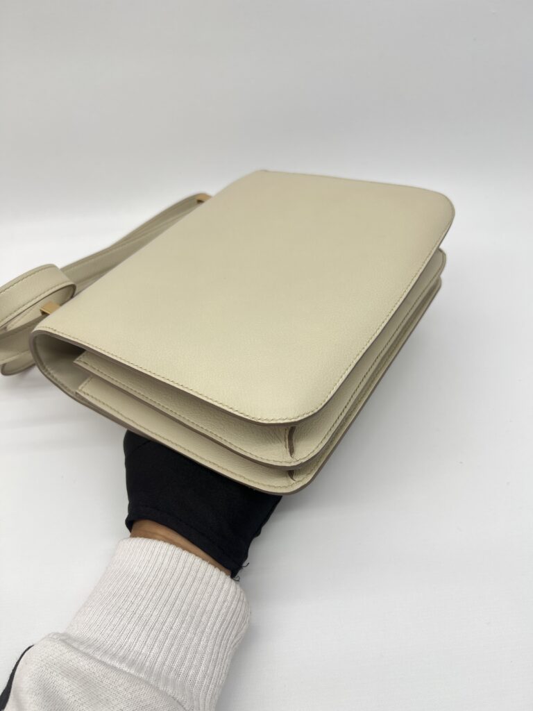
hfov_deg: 53.1
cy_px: 356
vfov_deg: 67.3
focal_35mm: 26
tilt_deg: -45.3
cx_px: 266
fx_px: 534
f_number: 1.5
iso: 32
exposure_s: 1/151
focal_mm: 5.7
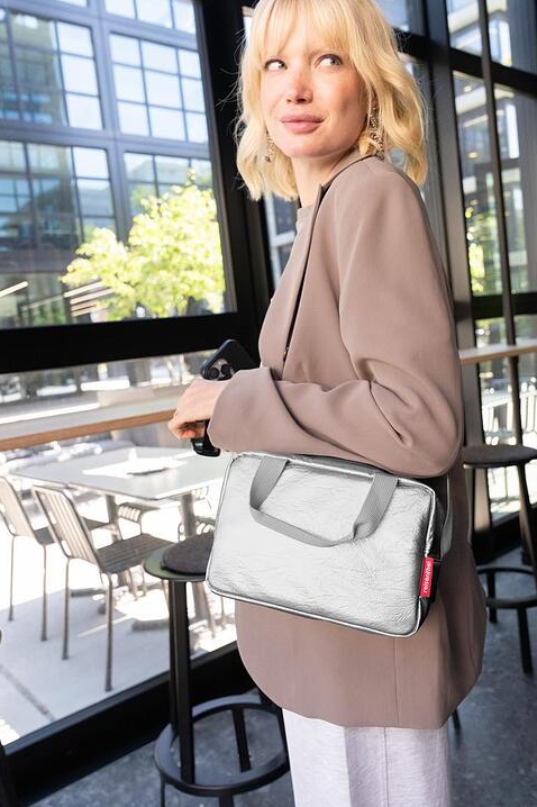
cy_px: 389
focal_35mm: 29
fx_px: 649
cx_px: 286
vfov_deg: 63.7
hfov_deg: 44.9
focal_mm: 24
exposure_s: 1/500
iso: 3200
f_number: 5
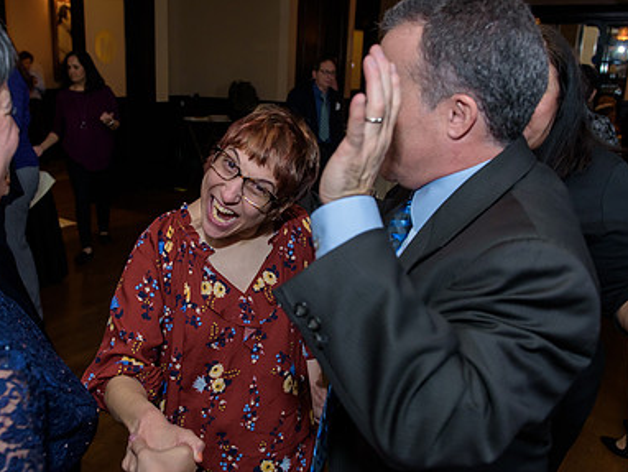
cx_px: 270
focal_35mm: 35
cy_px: 238
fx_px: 635
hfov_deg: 52.4
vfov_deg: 40.7
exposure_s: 1/125
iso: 1250
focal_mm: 24
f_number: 3.2
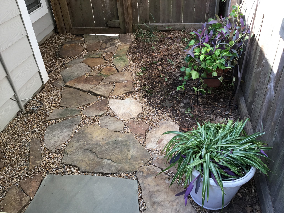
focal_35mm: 31
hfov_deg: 58.4
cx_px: 142
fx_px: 254
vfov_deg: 45.4
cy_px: 106
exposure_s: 1/60
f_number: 2.4
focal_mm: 3.3
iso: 32
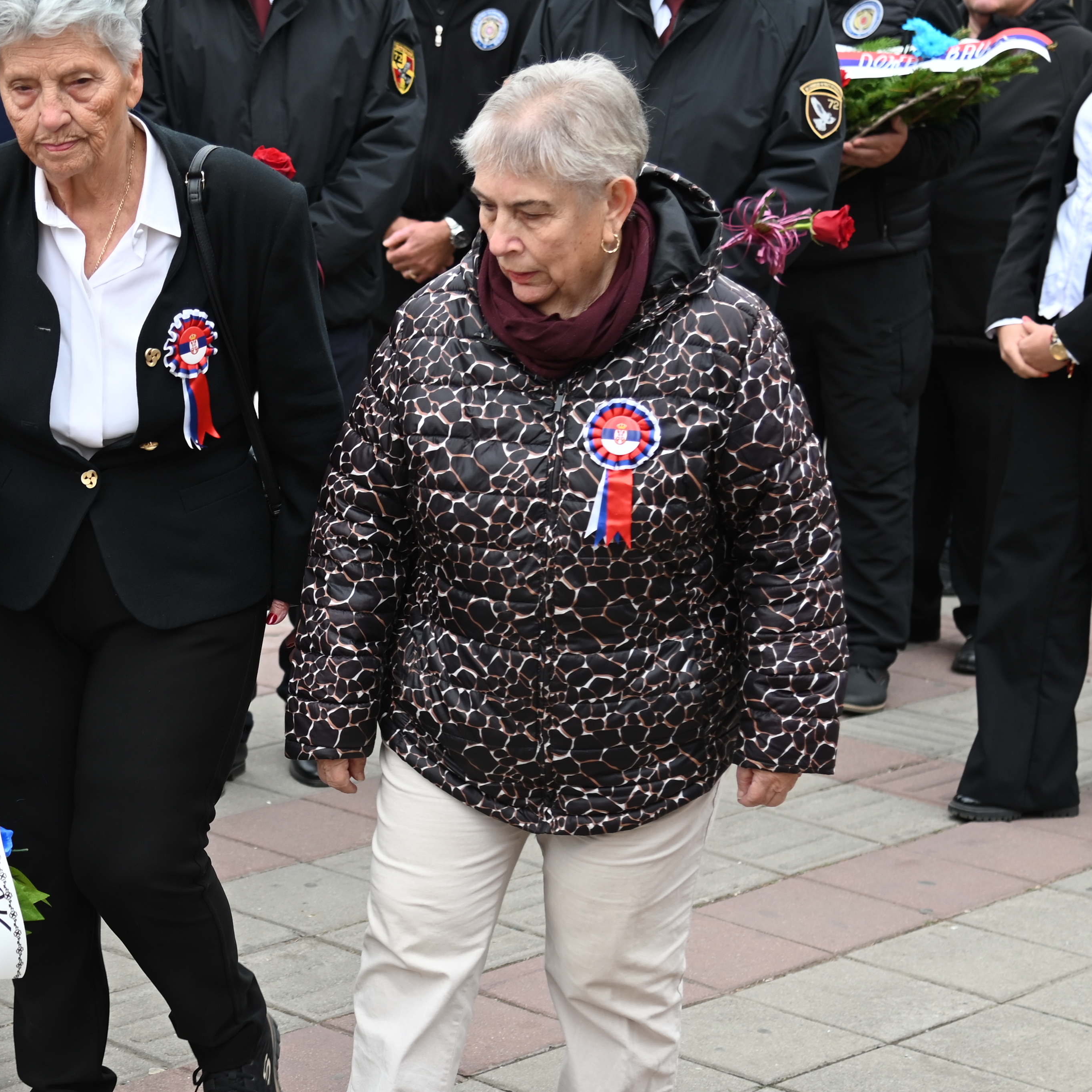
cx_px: 170
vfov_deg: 18.5
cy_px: 664
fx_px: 3355
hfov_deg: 18.3
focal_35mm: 94
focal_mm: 50
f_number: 4
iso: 280
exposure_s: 1/250
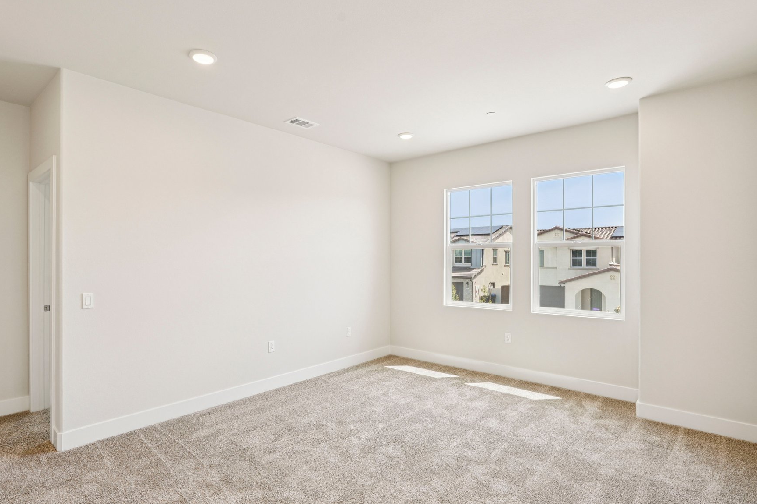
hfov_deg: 85.1
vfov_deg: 62.9
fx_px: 412
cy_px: 260
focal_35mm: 20
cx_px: 357
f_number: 8
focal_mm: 16.5
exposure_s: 1/60
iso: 400
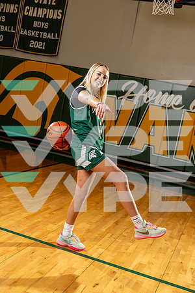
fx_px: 366
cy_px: 146
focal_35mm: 45
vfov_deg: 43.6
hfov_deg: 29.9
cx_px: 98
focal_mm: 45
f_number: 4
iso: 250
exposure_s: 1/250
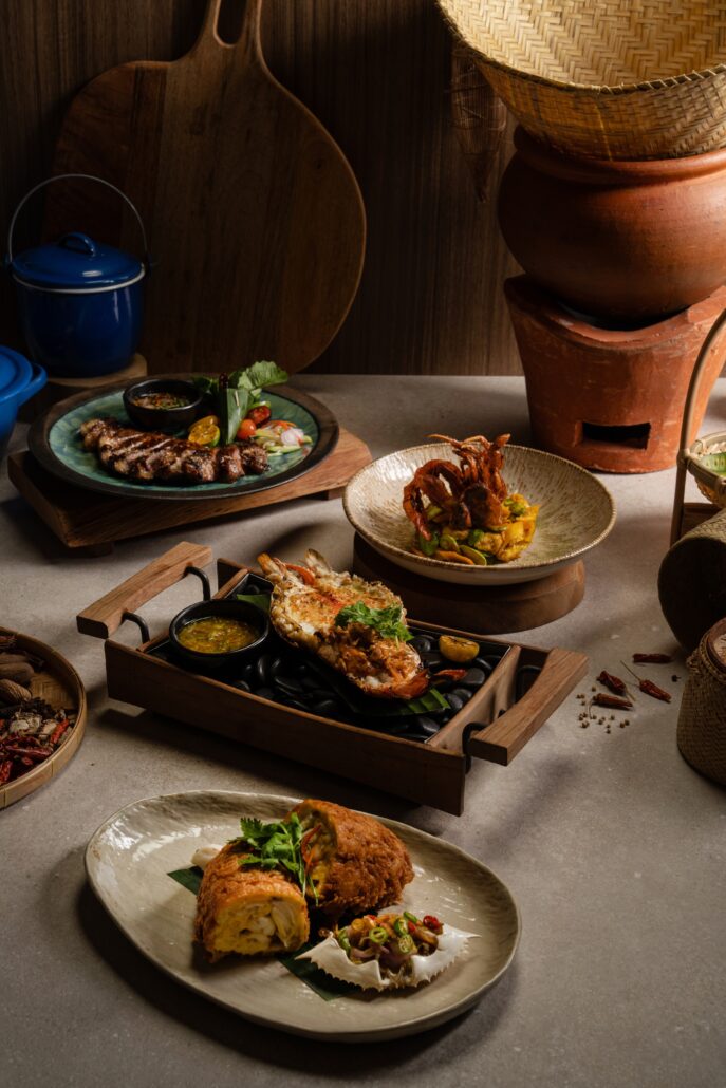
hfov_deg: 27.0
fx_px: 1512
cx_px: 363
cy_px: 544
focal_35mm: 50
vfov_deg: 39.6
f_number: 11
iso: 200
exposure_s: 1/125
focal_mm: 50
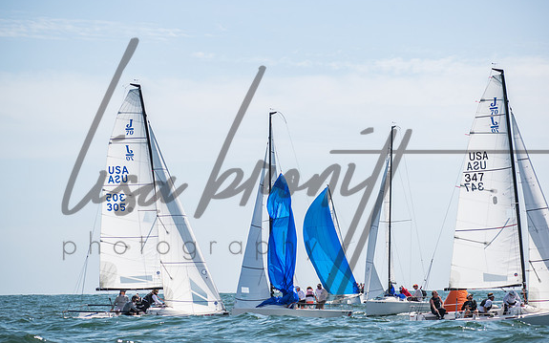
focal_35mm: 142
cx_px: 275
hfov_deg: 14.7
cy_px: 174
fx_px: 2124
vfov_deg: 9.2
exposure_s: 1/1000
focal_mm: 92
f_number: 6.3
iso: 200
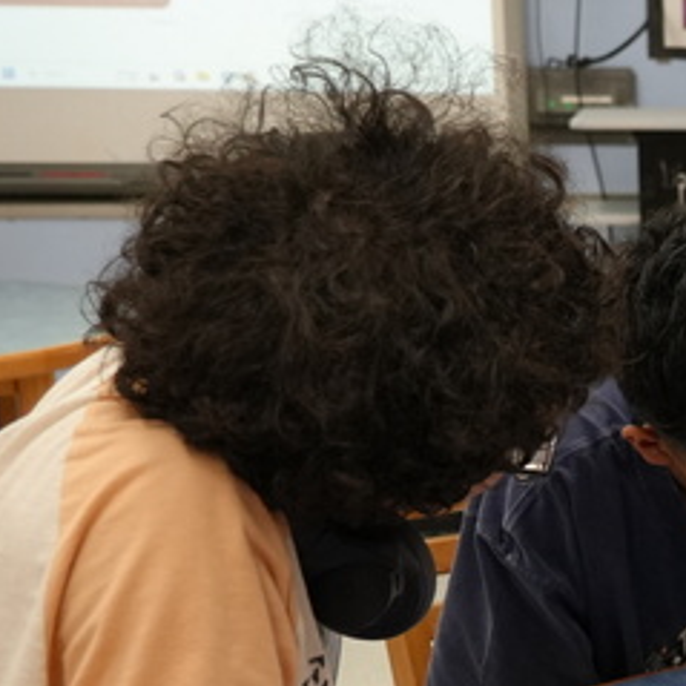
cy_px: 541
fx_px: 2287
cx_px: 1082
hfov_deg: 15.5
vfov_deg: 16.9
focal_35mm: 102
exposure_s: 1/160
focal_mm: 28
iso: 1600
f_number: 4
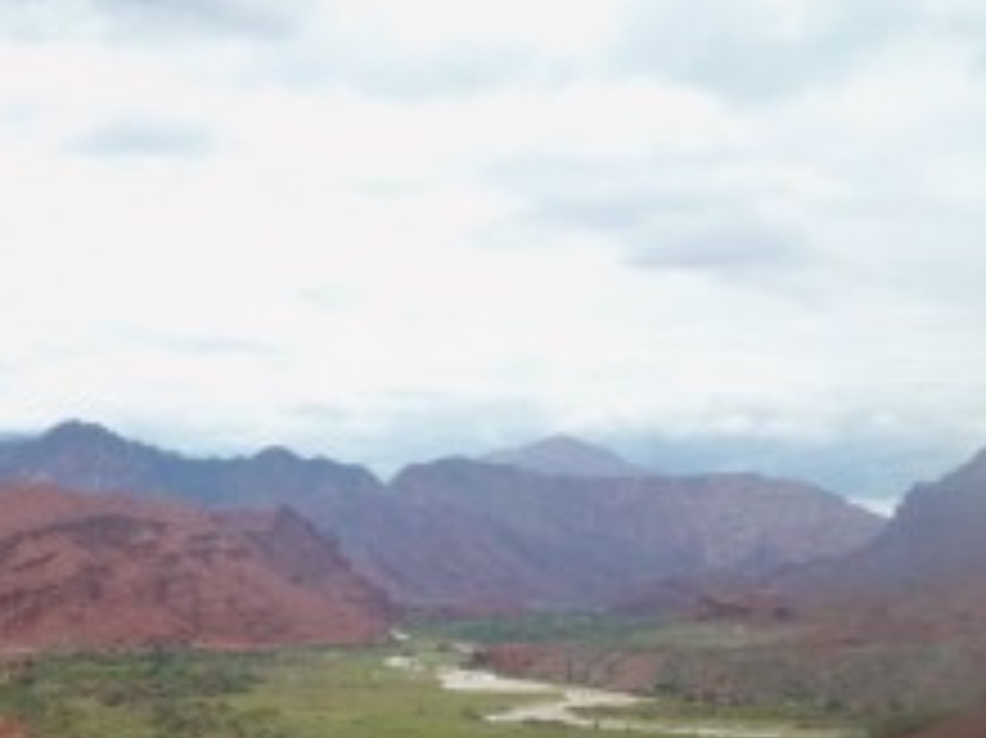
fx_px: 1822
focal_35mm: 64
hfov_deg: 30.2
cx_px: 383
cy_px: 490
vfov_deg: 22.8
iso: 64
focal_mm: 6.3
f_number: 3.1
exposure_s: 1/500
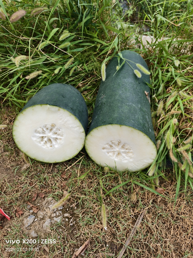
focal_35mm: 23
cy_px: 129
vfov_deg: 73.9
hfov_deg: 58.9
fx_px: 171
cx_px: 96
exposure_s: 1/100
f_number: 1.57
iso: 107
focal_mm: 5.6
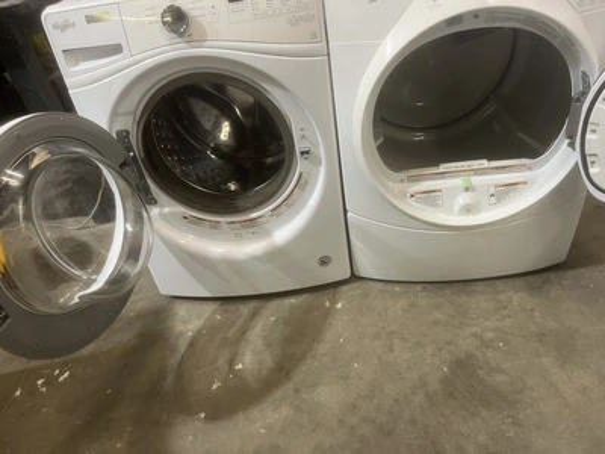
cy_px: 227
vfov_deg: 53.1
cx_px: 302
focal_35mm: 26
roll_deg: +14.2
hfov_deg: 67.3
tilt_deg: -33.1
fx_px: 454
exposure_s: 1/60
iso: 100
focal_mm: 5.1
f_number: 1.6
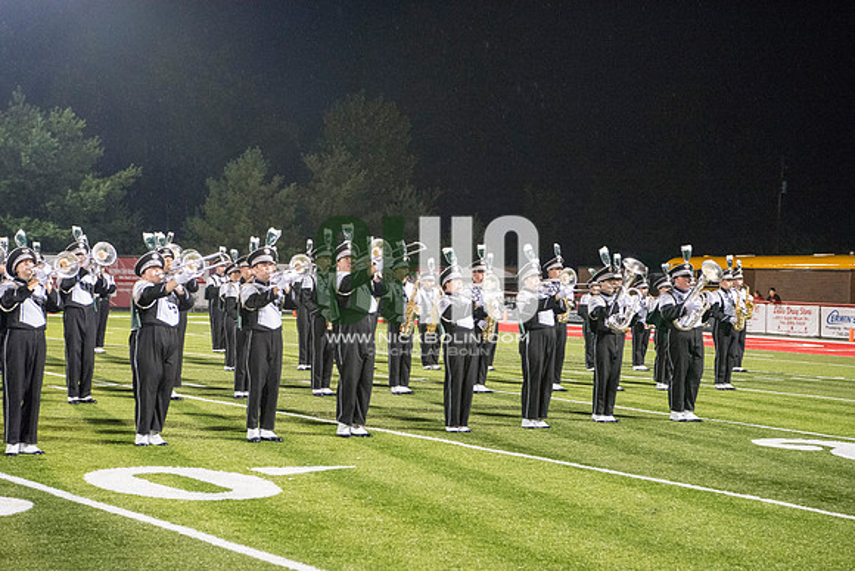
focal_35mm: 70
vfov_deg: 19.5
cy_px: 286
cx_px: 428
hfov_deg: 28.8
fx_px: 1663
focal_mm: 70
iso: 5000
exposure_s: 1/200
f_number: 5.6
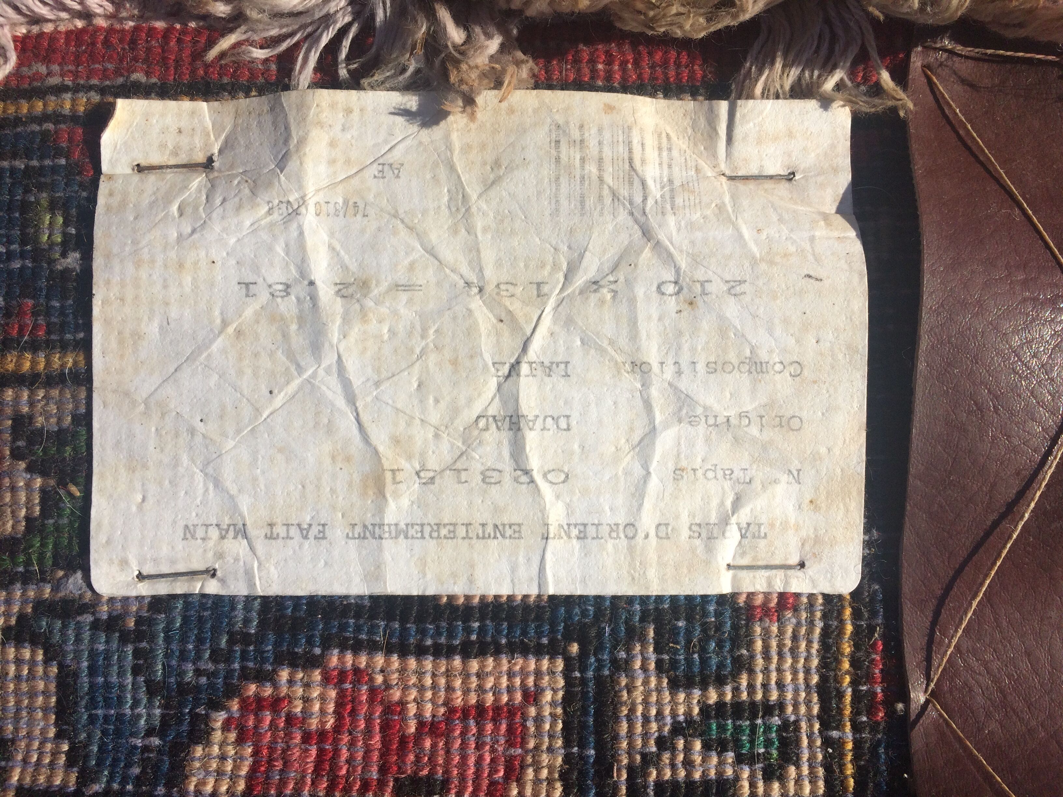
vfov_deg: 48.2
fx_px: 891
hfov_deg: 61.7
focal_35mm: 29
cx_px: 532
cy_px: 398
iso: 32
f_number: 2.2
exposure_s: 1/4115
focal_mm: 4.15
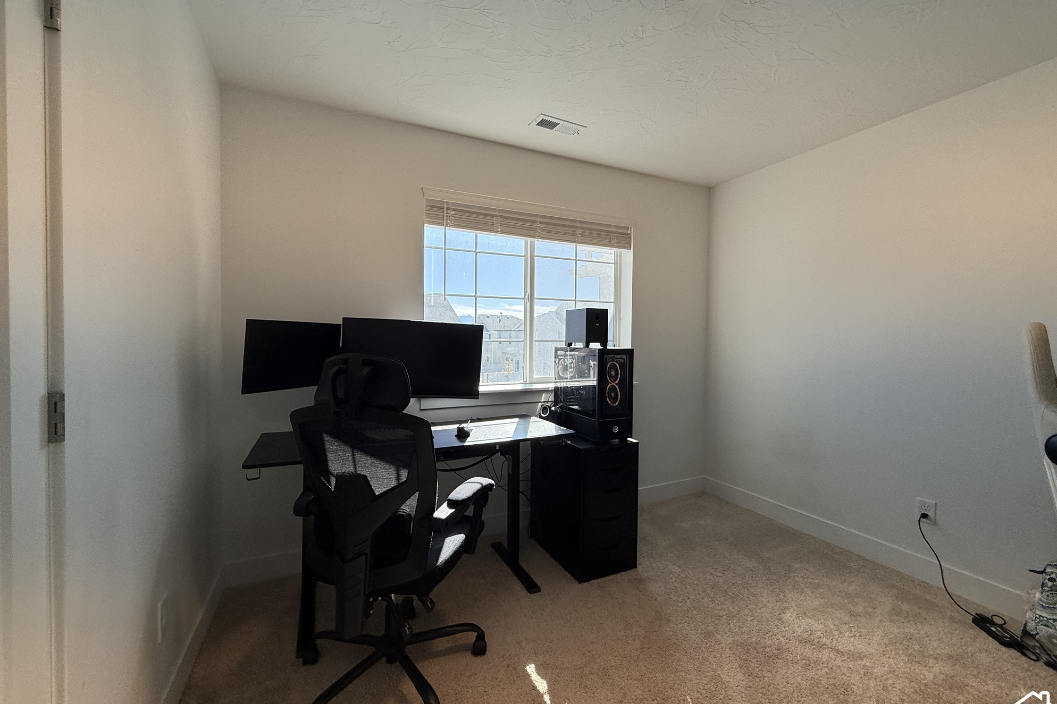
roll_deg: -1.3
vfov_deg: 77.3
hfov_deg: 100.4
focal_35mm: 15
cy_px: 347
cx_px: 532
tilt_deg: -0.1
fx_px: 440
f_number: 2.2
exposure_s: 1/379
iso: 64
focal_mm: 2.22
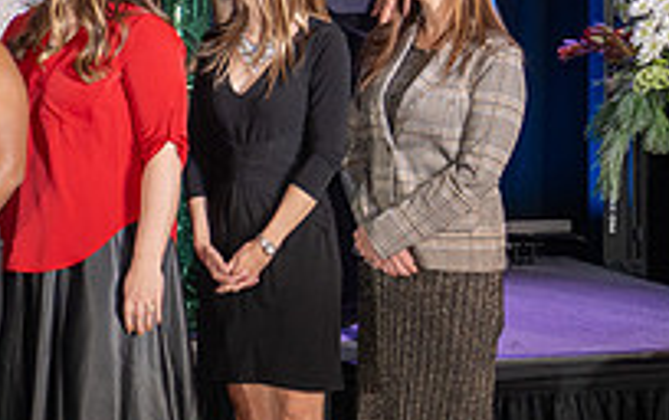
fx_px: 2482
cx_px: -151
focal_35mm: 136
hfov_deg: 14.8
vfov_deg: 9.6
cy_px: 28
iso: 1600
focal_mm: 47
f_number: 4
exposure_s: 1/200
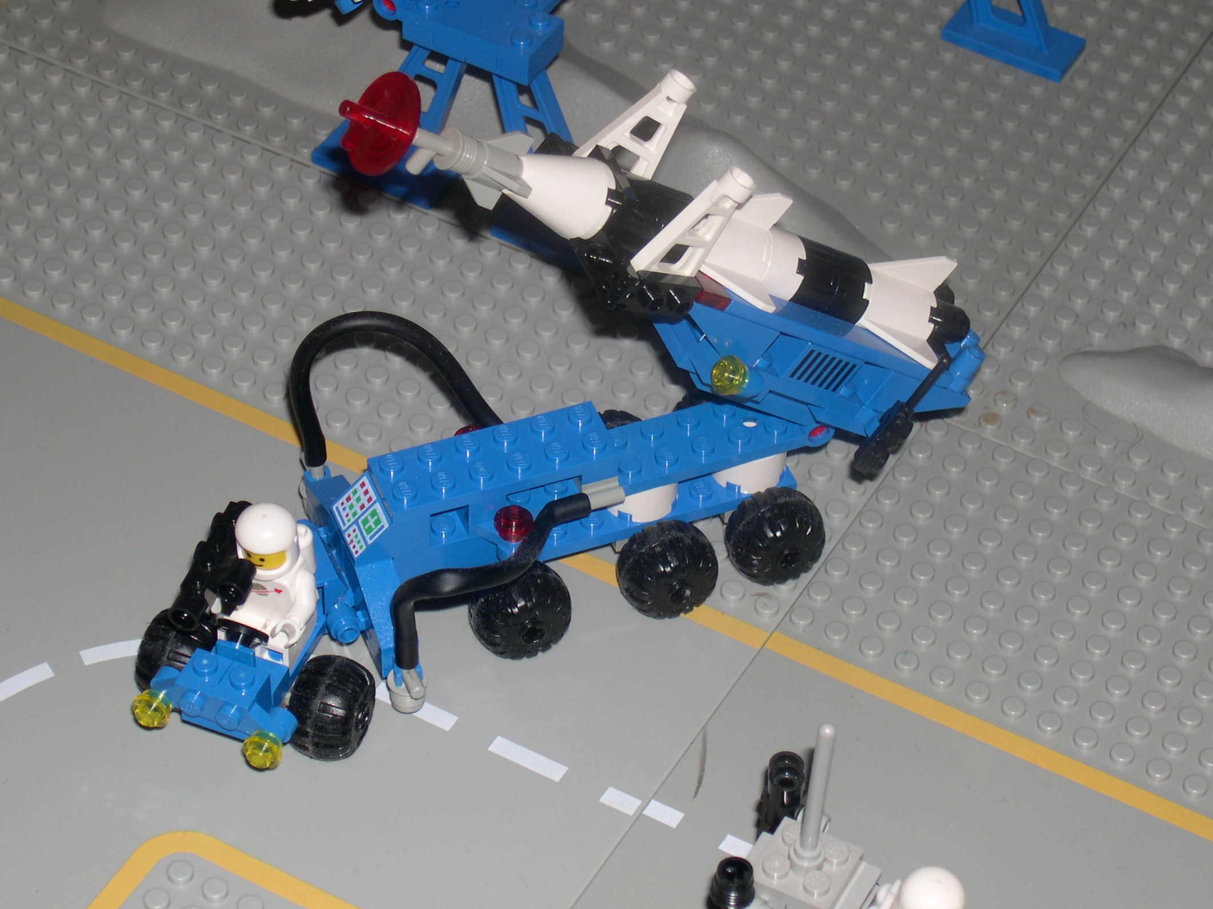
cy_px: 463
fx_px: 3644
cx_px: 567
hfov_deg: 18.9
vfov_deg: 14.2
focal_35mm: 104
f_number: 4.6
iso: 100
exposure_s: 1/60
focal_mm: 20.5
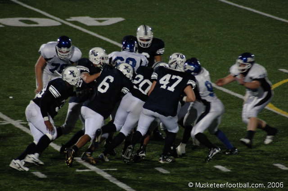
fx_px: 3595
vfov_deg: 3.0
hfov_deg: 4.6
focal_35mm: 450
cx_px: 144
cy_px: 96
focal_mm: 300
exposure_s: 1/125
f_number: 5.6
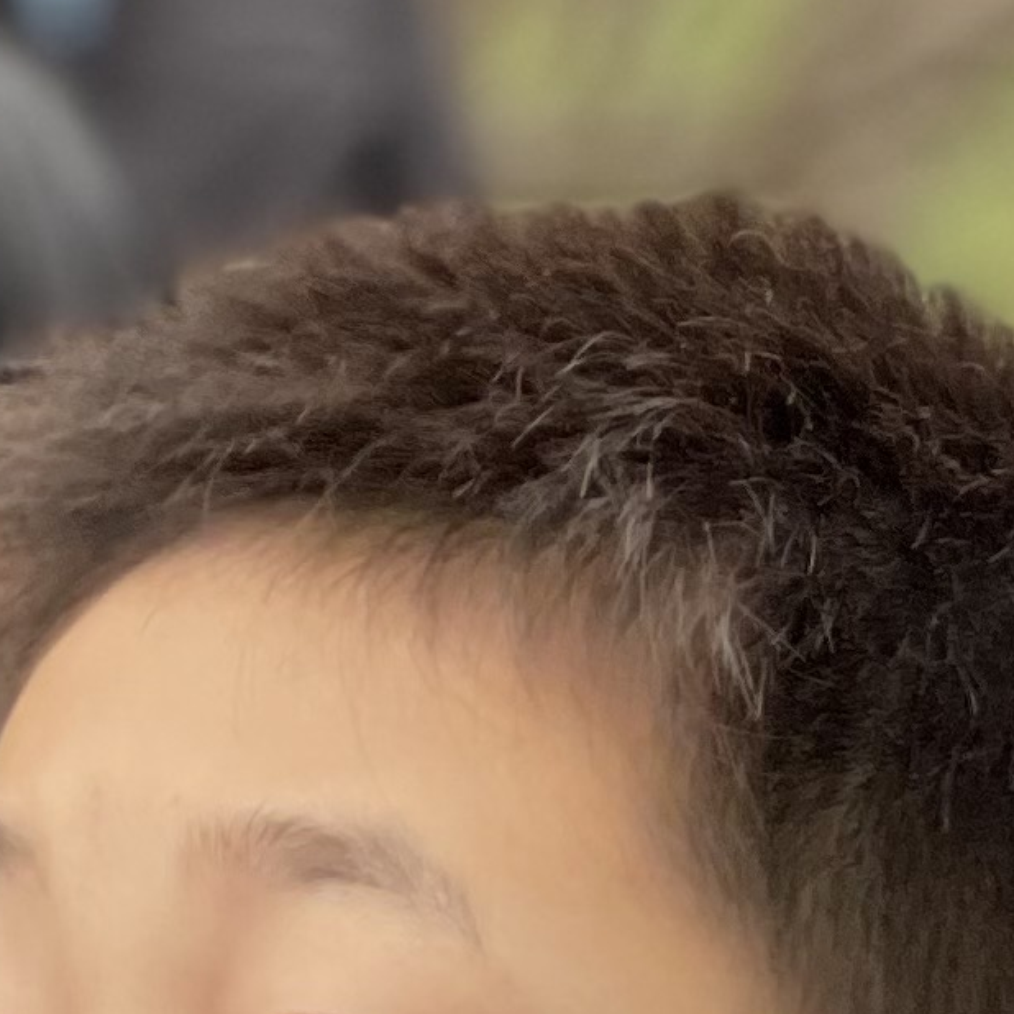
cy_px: 2663
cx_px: 1644
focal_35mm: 369
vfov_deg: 4.6
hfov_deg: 4.7
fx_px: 12229
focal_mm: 7.5
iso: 80
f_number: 2.2
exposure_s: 1/121
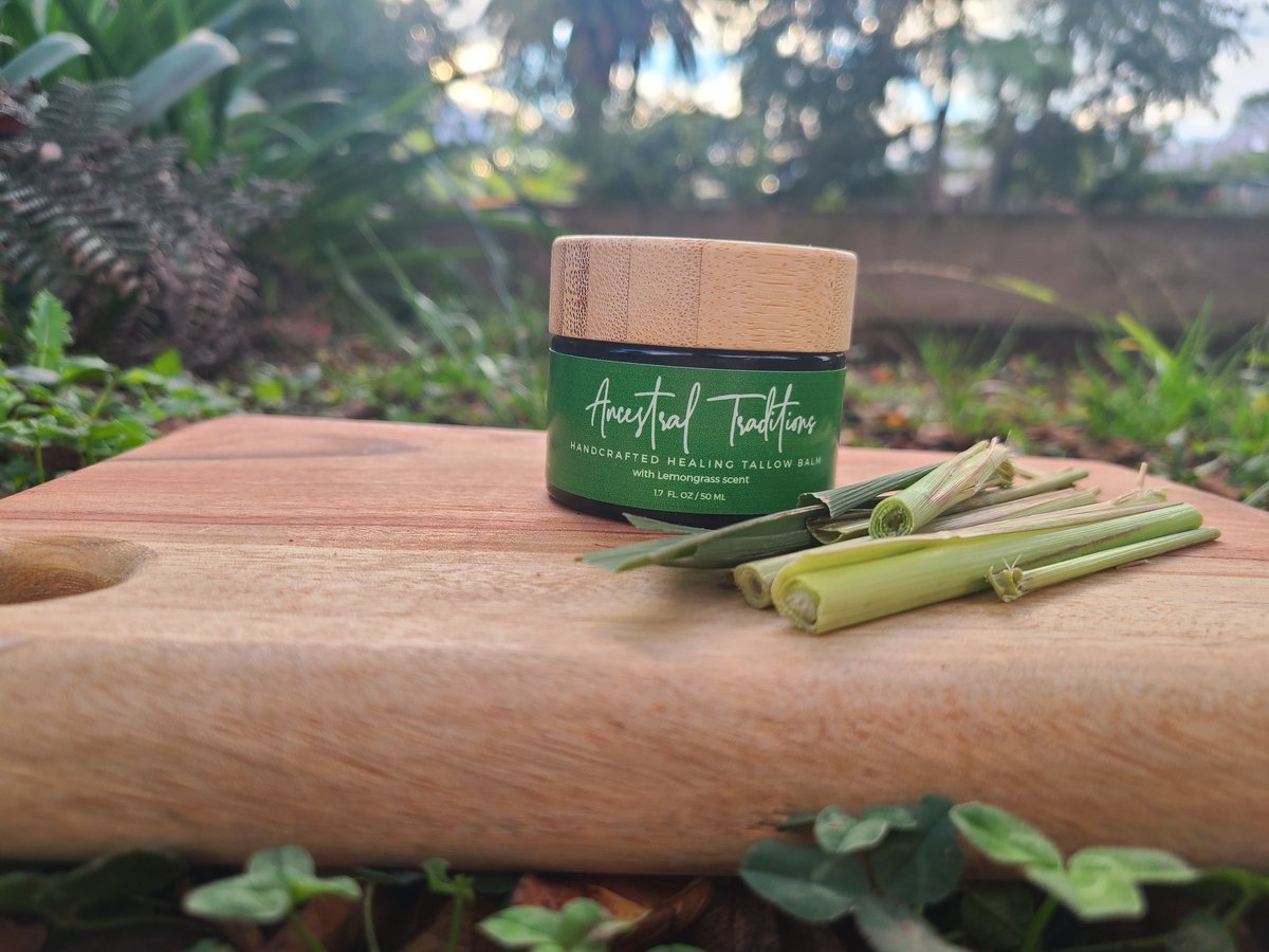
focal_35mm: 26
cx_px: 634
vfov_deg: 53.1
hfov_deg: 67.3
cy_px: 476
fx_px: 953
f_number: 1.8
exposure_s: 1/132
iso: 40
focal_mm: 5.4
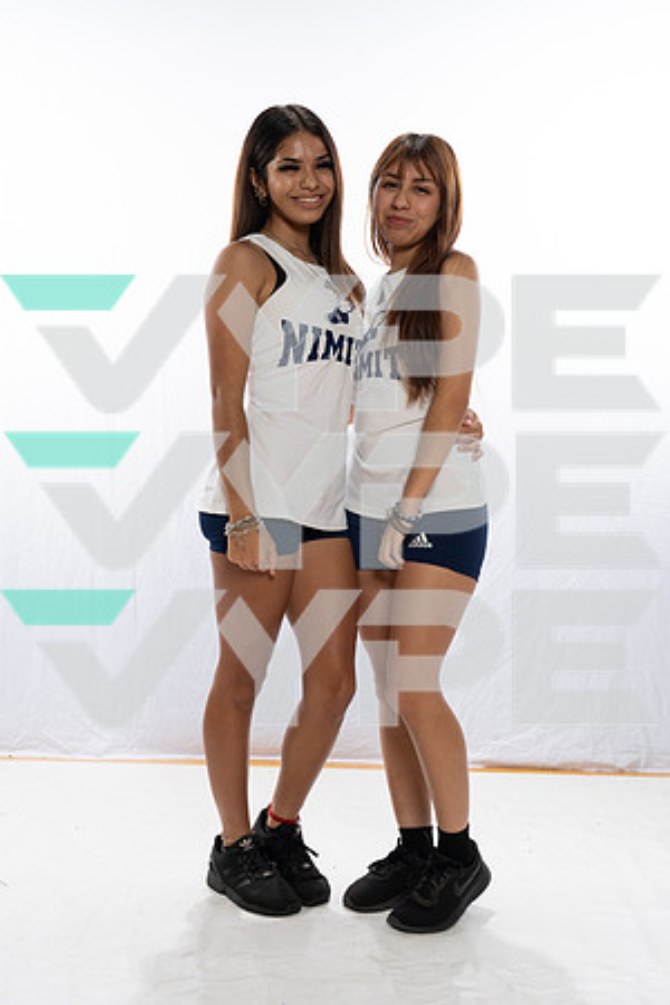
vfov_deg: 43.6
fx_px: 1256
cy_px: 502
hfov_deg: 29.9
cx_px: 335
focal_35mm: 45
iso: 1250
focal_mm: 45
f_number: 11
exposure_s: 1/250
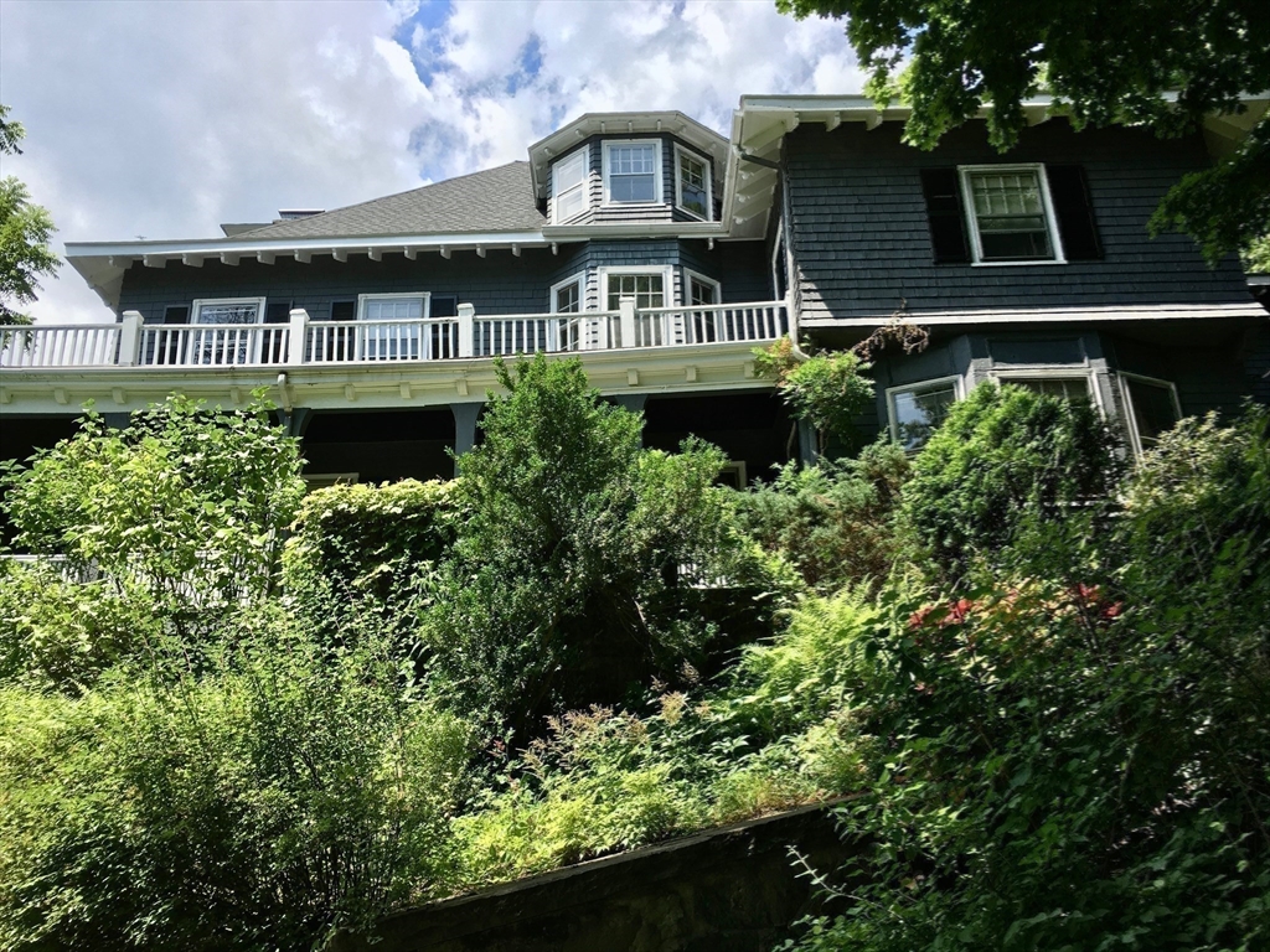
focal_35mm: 29
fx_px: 1064
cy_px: 476
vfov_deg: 48.2
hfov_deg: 61.7
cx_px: 635
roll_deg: -0.5
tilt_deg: +24.0
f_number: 2.2
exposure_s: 1/810
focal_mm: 4.15
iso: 25
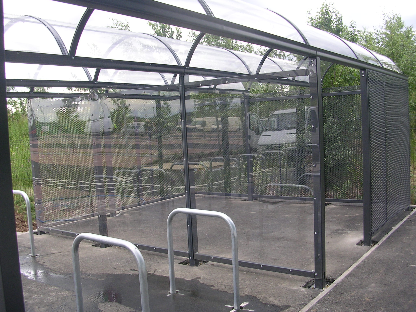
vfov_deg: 37.7
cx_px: 208
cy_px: 156
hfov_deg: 49.0
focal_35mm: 38
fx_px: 457
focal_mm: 5.8
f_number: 2.8
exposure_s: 1/187
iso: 50
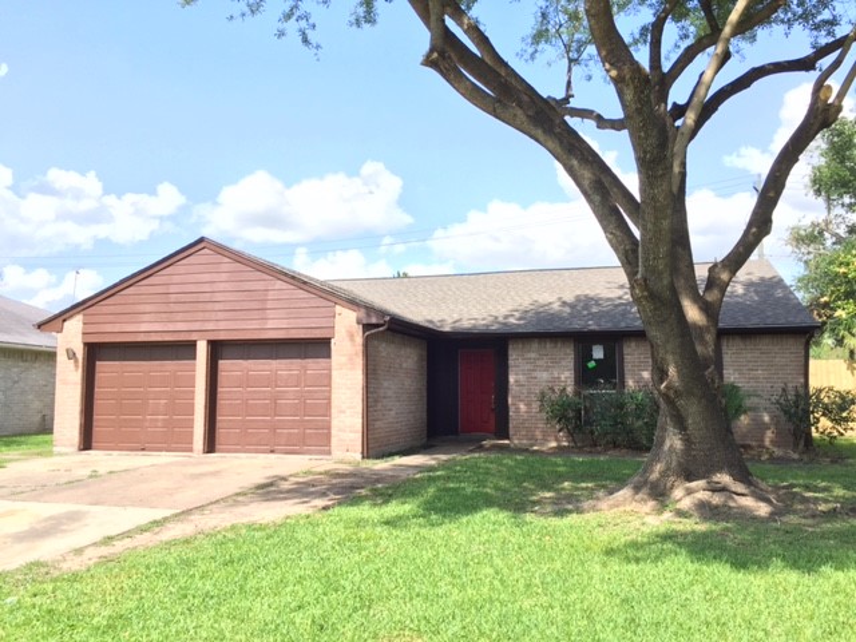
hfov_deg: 61.7
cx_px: 428
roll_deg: -1.7
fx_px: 717
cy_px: 321
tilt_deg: +5.9
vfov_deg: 48.2
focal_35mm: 29
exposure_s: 1/599
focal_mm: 4.15
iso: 32
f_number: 2.2
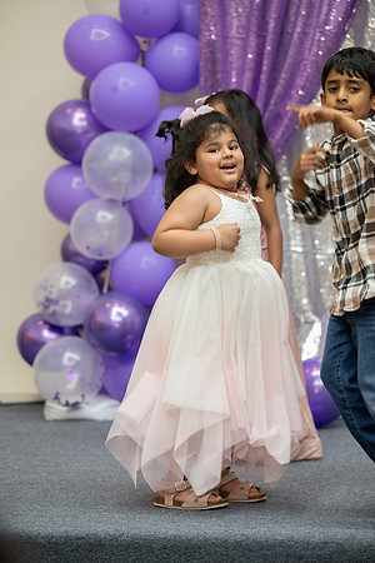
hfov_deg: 11.0
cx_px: 188
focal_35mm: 125
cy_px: 282
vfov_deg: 16.4
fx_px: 1953
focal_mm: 125
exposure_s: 1/160
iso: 800
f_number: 3.2
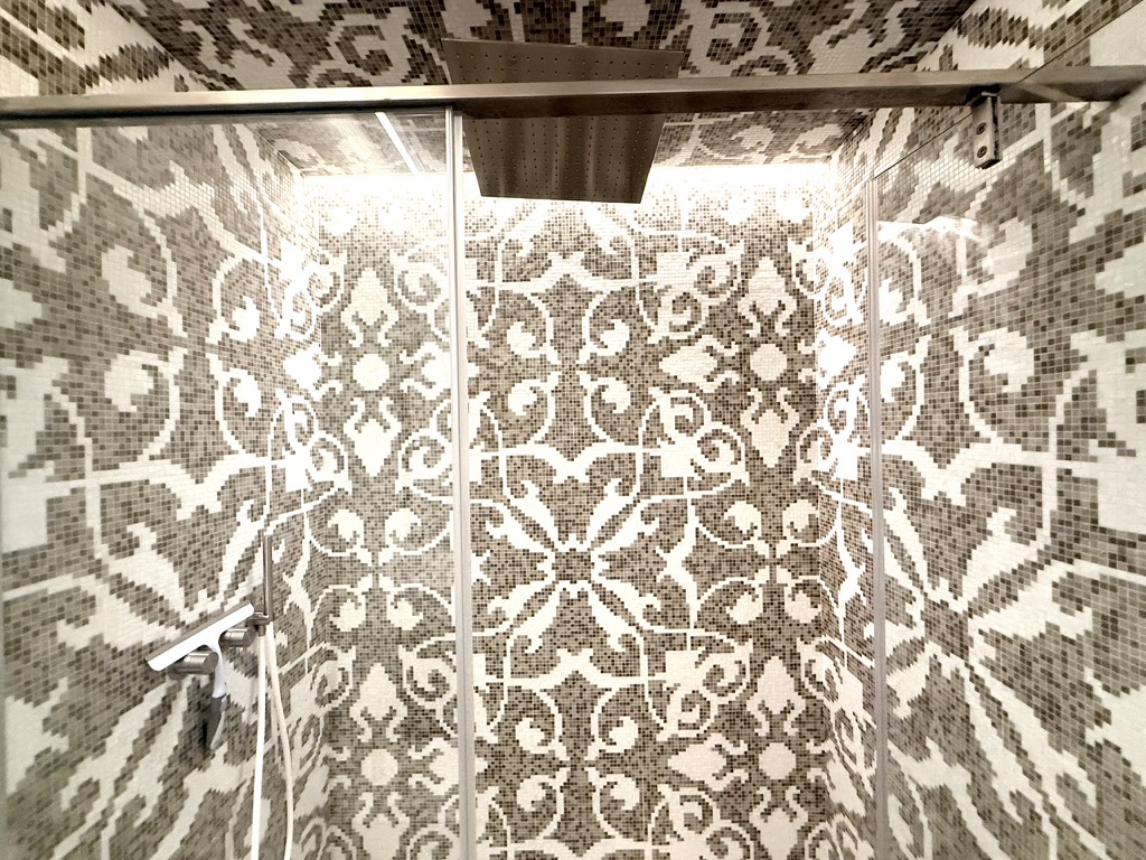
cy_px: 430
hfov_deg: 102.1
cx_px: 573
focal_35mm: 14
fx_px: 463
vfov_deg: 85.7
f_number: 2.2
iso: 500
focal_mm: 2.22
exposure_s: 1/49
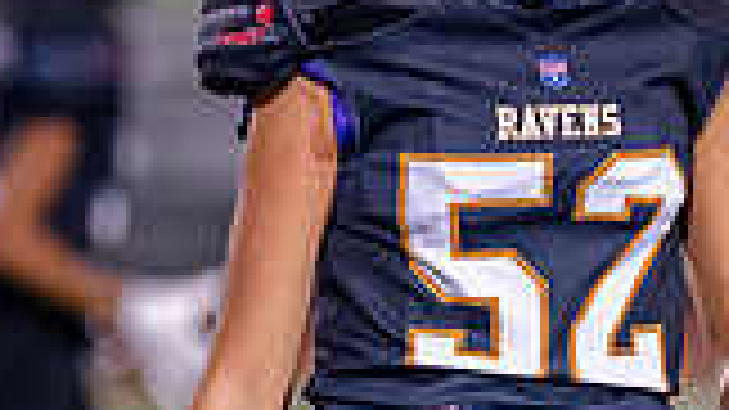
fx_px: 13701
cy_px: 366
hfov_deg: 3.0
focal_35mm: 709
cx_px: 302
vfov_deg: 1.7
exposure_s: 1/1250
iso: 1600
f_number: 1.8
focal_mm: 135
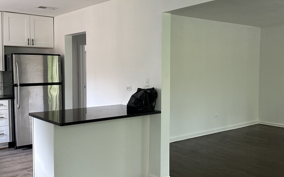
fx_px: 302
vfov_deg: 32.8
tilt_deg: -1.4
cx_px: 155
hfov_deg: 50.3
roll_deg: +0.7
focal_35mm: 39
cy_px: 83
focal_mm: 6.86
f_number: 1.78
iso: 250
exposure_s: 1/83
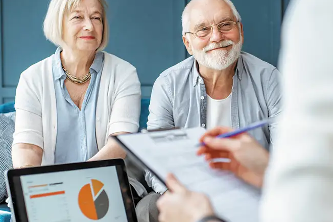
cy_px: 132
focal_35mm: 55
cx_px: 201
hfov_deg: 36.1
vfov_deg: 24.6
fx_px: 509
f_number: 2.2
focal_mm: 35
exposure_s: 1/200
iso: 400
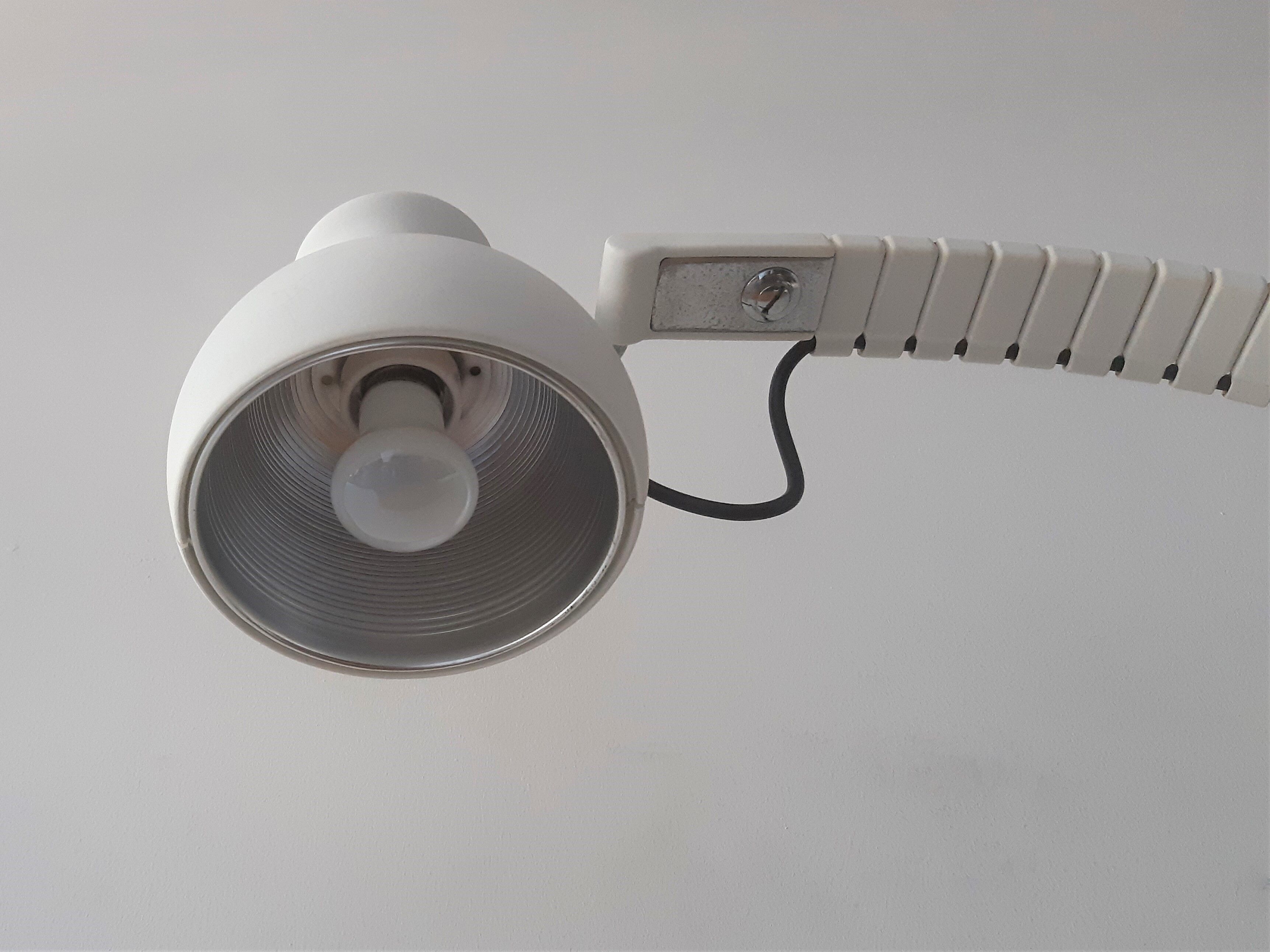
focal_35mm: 26
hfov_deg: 67.3
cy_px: 476
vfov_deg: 53.1
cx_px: 635
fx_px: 954
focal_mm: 3.93
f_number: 1.7
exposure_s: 1/60
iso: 160
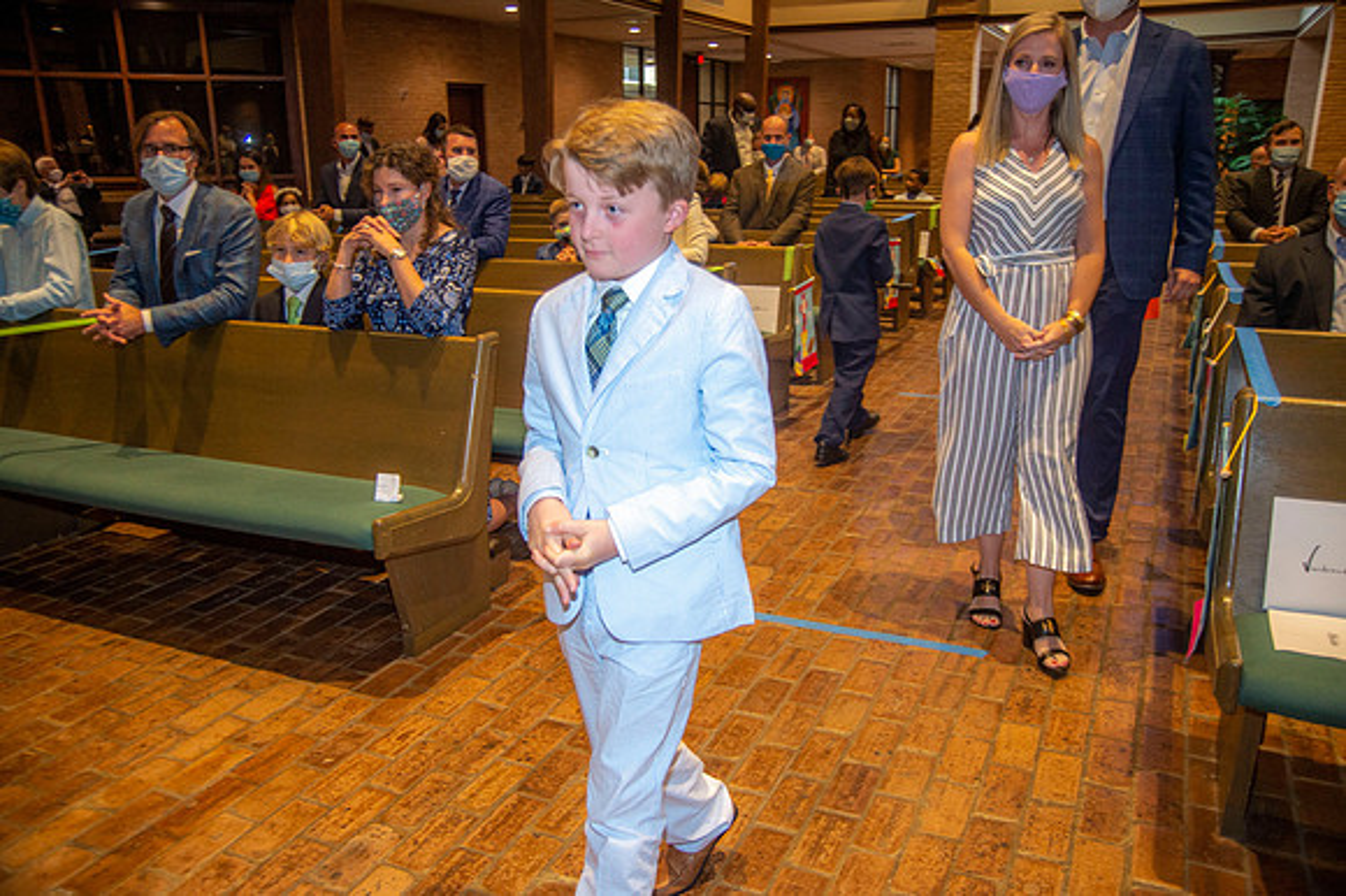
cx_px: 673
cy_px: 448
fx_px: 1121
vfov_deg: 43.6
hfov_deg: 62.0
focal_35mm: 30
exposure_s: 1/125
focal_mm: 30
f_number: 4.5
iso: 1600
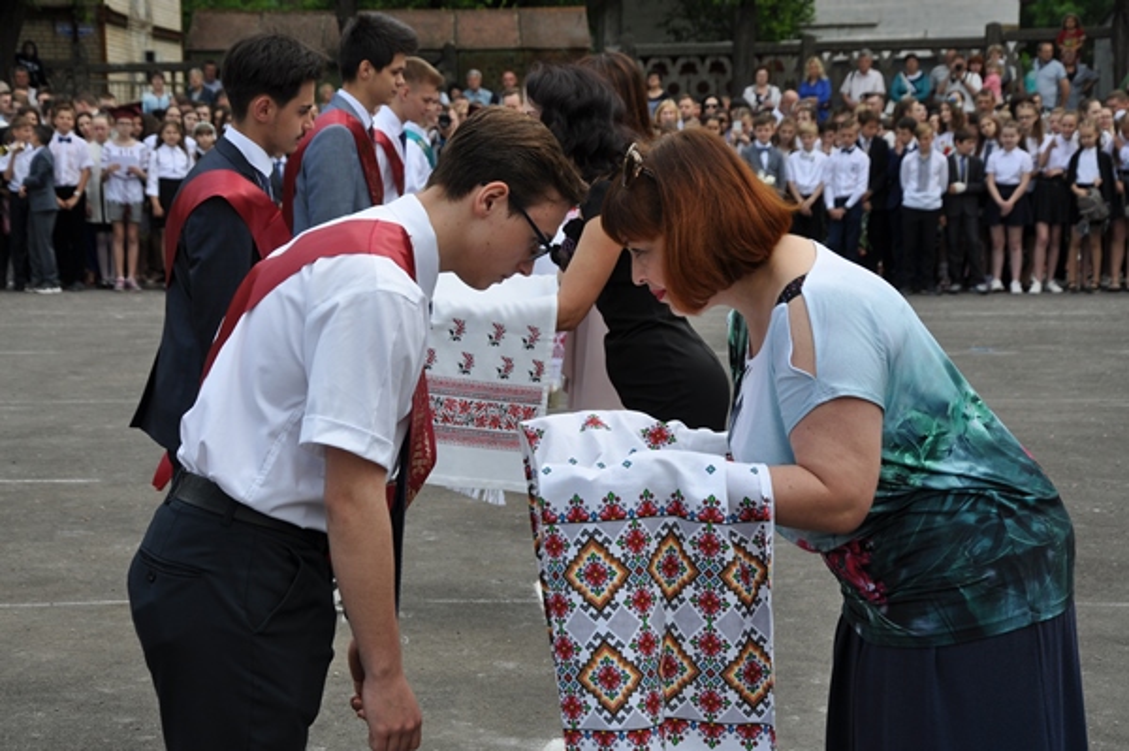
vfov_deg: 15.7
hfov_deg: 23.4
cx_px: 564
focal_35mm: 87
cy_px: 376
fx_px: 2726
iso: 200
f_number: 9
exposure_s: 1/320
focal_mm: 58
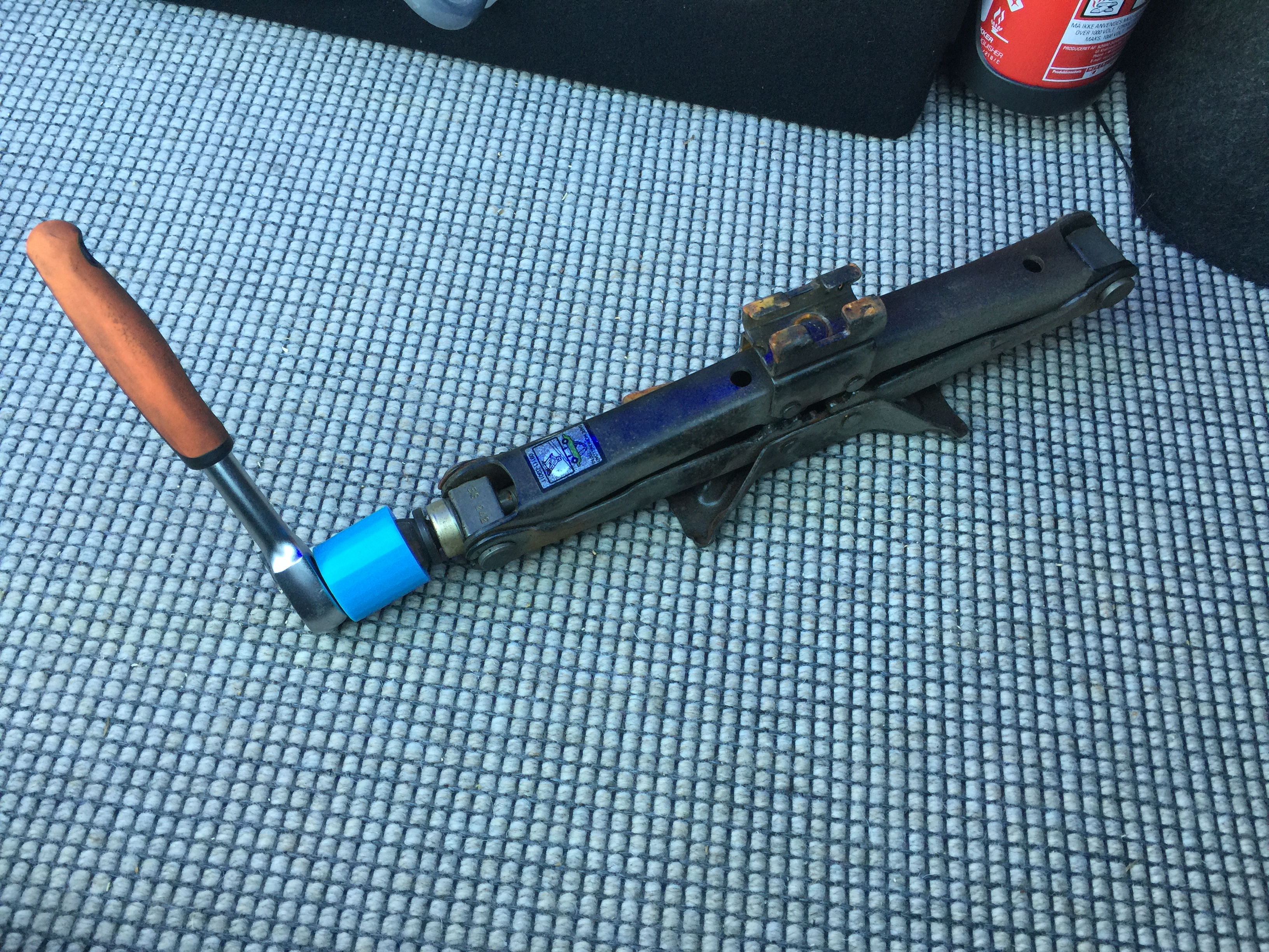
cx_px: 634
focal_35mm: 29
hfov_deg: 61.7
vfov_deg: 48.2
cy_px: 476
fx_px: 1063
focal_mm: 4.15
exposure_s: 1/30
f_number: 2.2
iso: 40
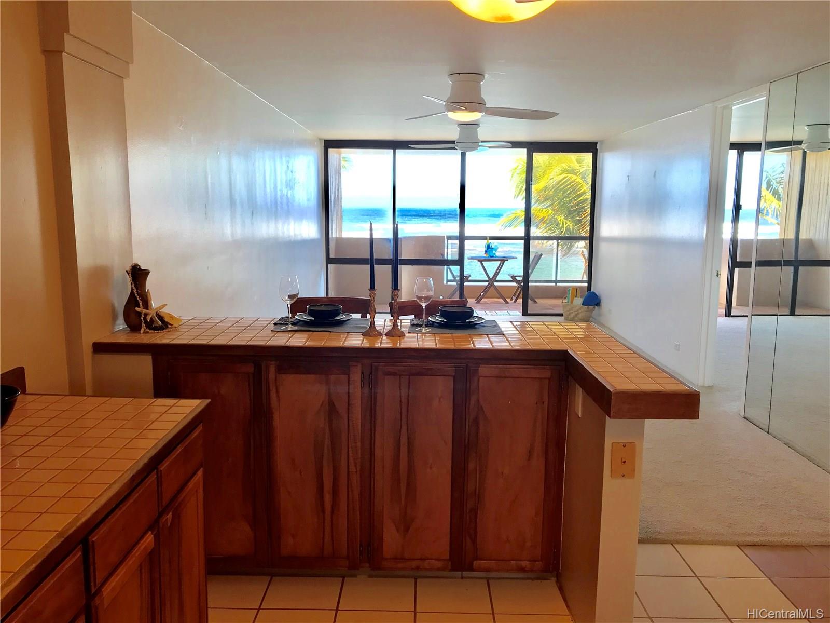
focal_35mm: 28
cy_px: 312
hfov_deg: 63.4
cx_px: 415
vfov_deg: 49.7
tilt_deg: -7.8
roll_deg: +0.0
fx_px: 671
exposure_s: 1/120
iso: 25
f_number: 1.8
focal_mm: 3.99
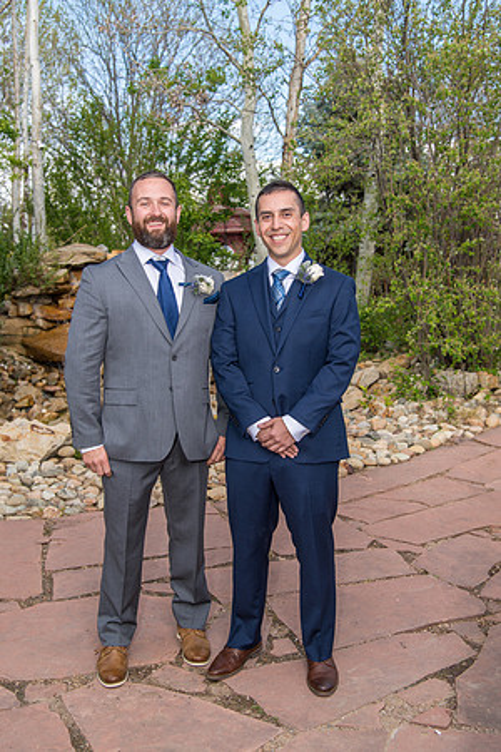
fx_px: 793
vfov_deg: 50.7
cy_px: 376
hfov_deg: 35.1
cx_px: 250
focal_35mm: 38
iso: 100
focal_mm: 38
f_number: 5
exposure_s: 1/320
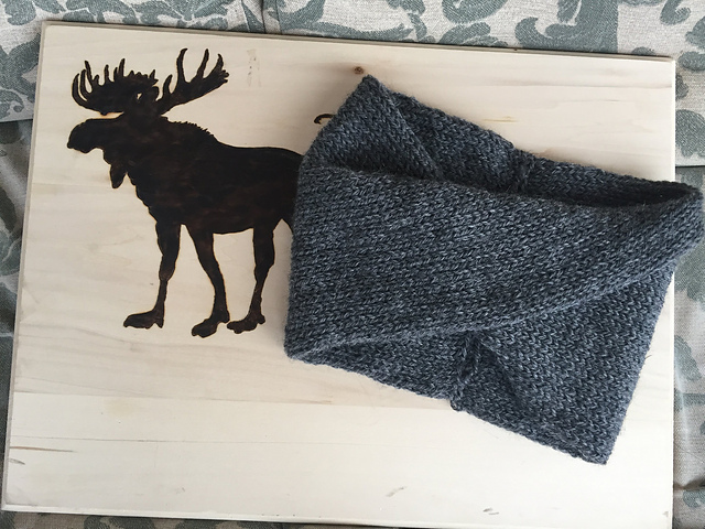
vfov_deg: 48.2
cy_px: 264
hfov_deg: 61.7
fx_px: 591
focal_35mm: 29
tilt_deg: -78.0
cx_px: 352
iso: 40
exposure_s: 1/30
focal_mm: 4.15
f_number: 2.2
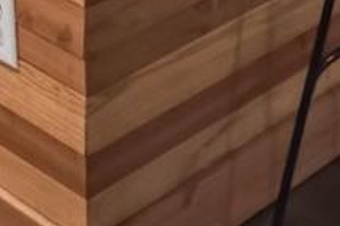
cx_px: 151
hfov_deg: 15.9
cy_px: -575
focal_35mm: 129
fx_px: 1216
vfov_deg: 8.1
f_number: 5
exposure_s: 1/60
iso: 1250
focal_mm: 17
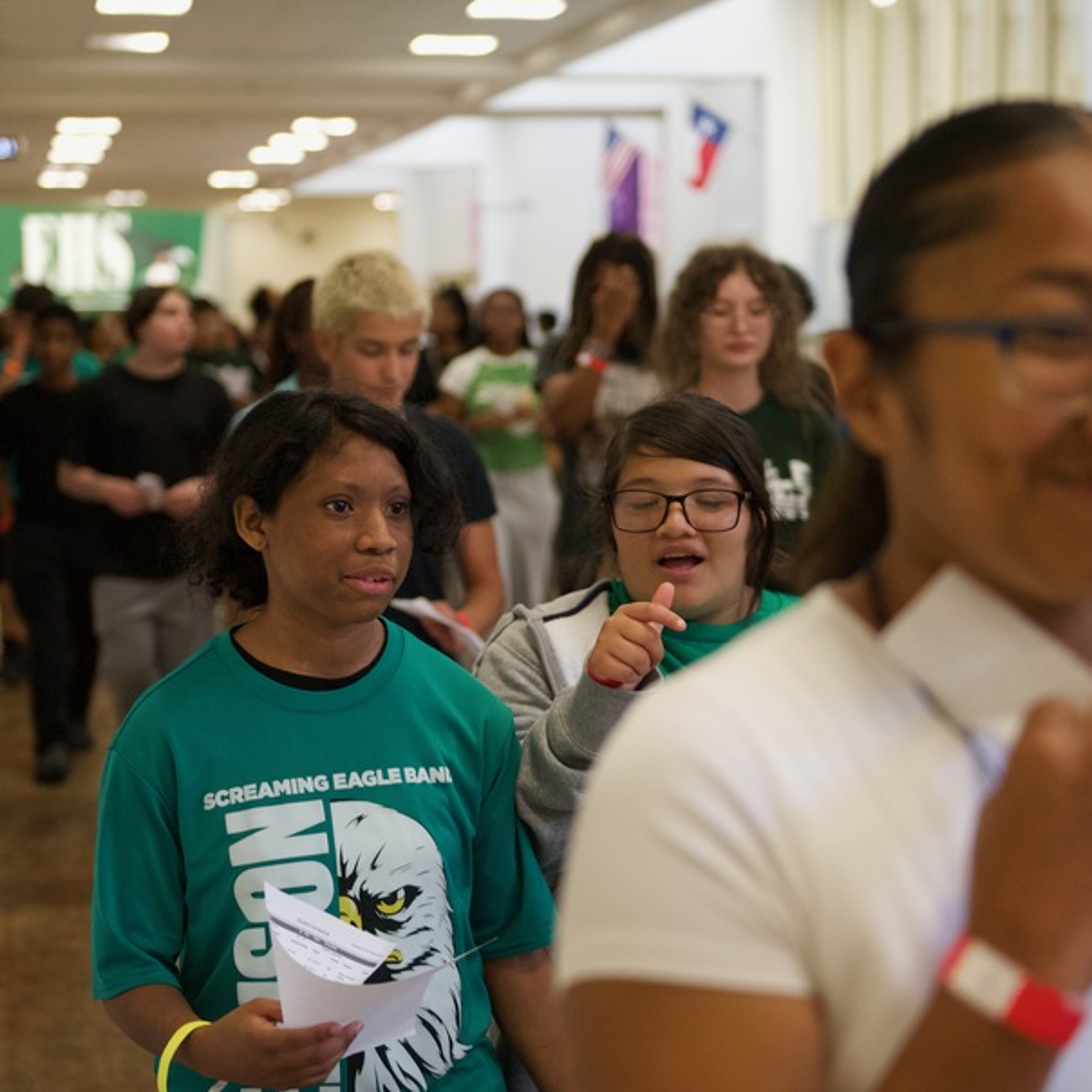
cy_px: 538
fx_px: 2570
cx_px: 459
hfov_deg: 24.0
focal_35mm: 72
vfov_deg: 24.0
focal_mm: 50
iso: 2500
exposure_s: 1/250
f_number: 2.8
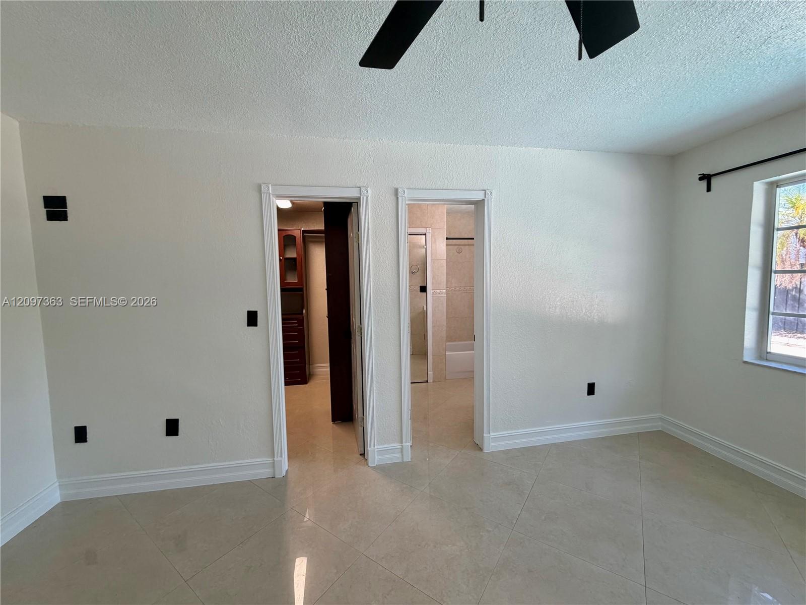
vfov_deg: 85.7
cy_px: 302
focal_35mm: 14
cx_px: 403
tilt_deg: -3.3
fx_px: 326
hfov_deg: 102.1
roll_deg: +1.3
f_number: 2.2
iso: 160
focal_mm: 2.22
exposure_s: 1/120
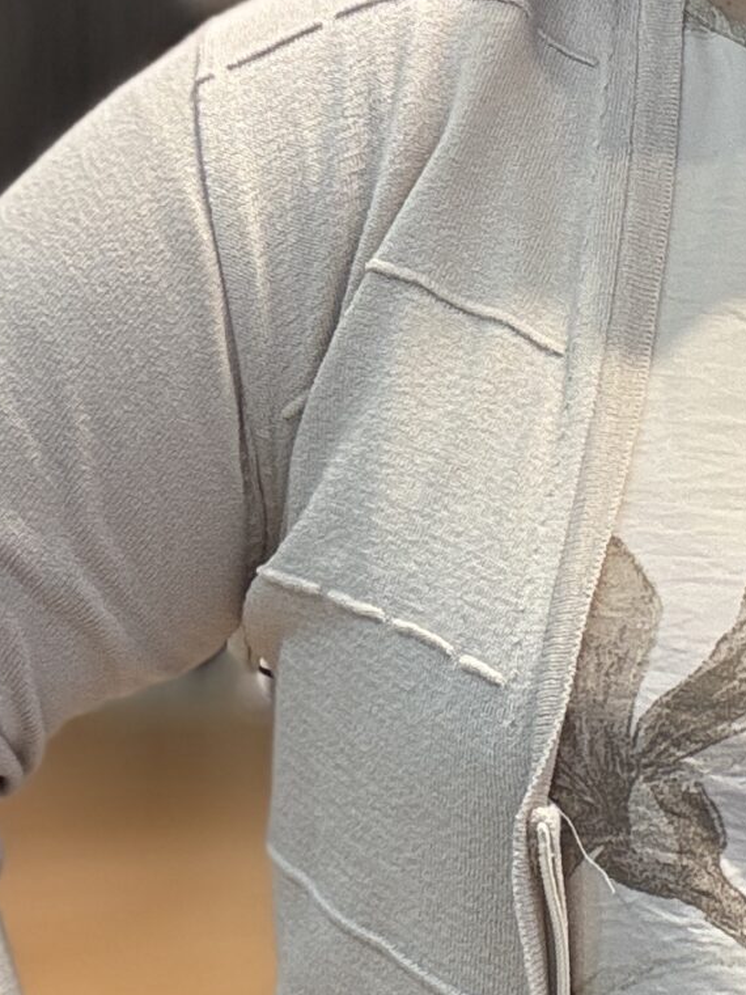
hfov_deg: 14.2
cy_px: 440
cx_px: 879
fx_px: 2902
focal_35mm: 101
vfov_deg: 19.4
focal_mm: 2.69
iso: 80
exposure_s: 1/50
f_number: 1.9
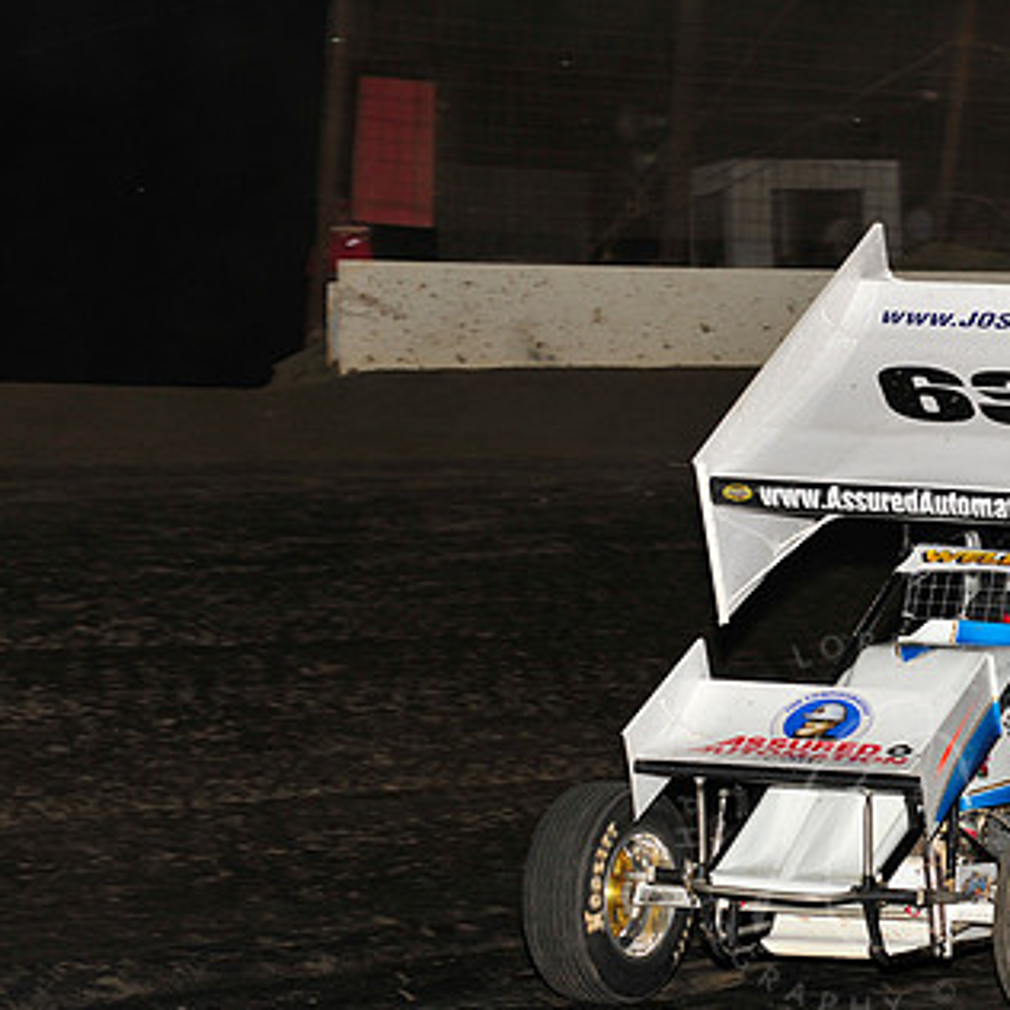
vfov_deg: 11.2
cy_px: 531
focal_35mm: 156
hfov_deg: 11.1
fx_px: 5150
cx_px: 866
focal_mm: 100
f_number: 6.3
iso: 640
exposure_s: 1/320
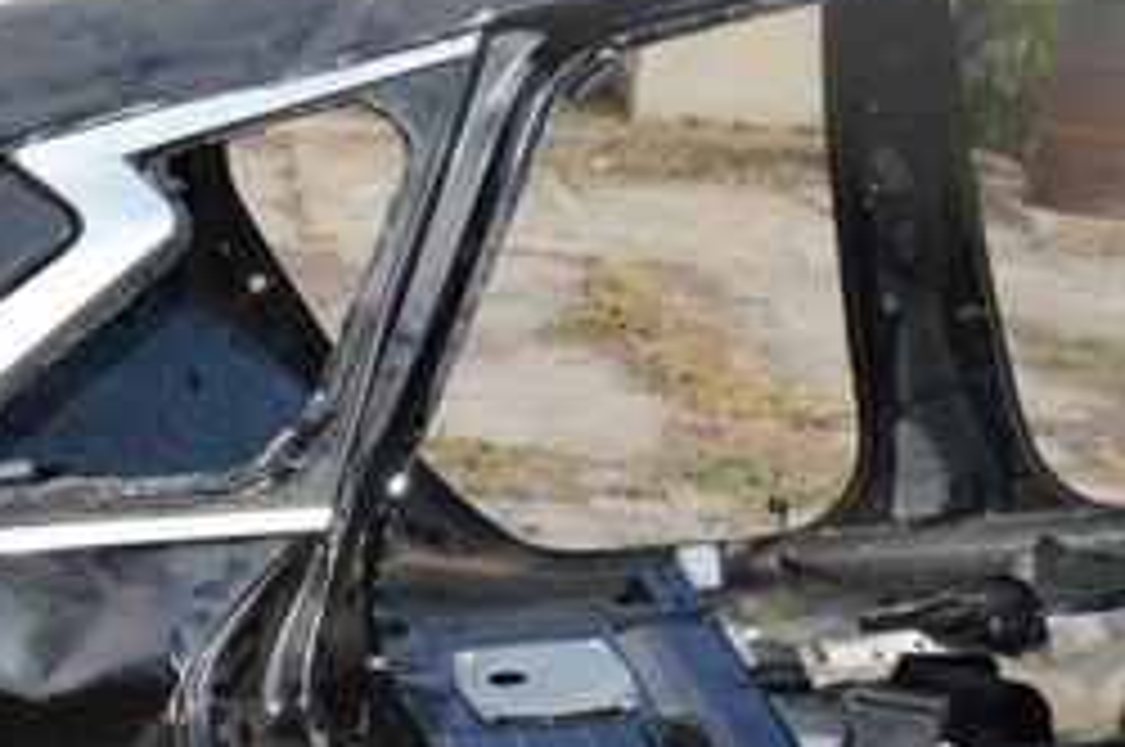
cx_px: -94
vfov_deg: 19.3
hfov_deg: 27.0
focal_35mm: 69
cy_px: 673
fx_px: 2153
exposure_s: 1/100
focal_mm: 18
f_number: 8
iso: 100
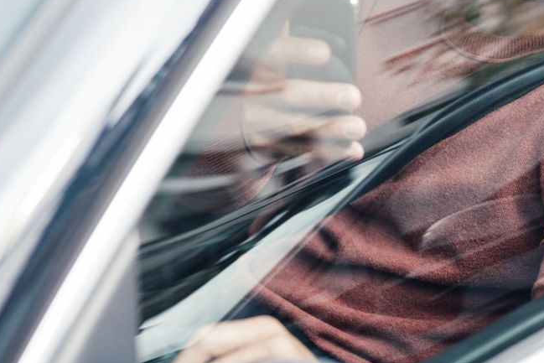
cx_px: 325
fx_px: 1844
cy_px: 18
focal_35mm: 122
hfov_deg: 16.8
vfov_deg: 11.2
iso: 400
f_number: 2.2
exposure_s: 1/500
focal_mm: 55
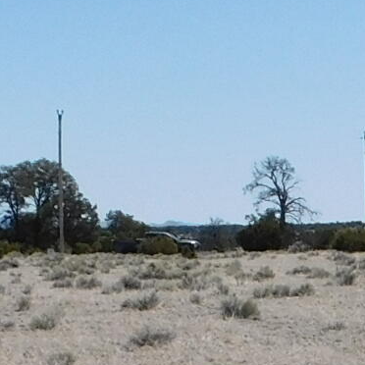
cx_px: 419
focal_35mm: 171
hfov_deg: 10.1
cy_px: 461
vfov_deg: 10.0
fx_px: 2040
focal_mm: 4.1
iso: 125
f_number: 6
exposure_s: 1/640
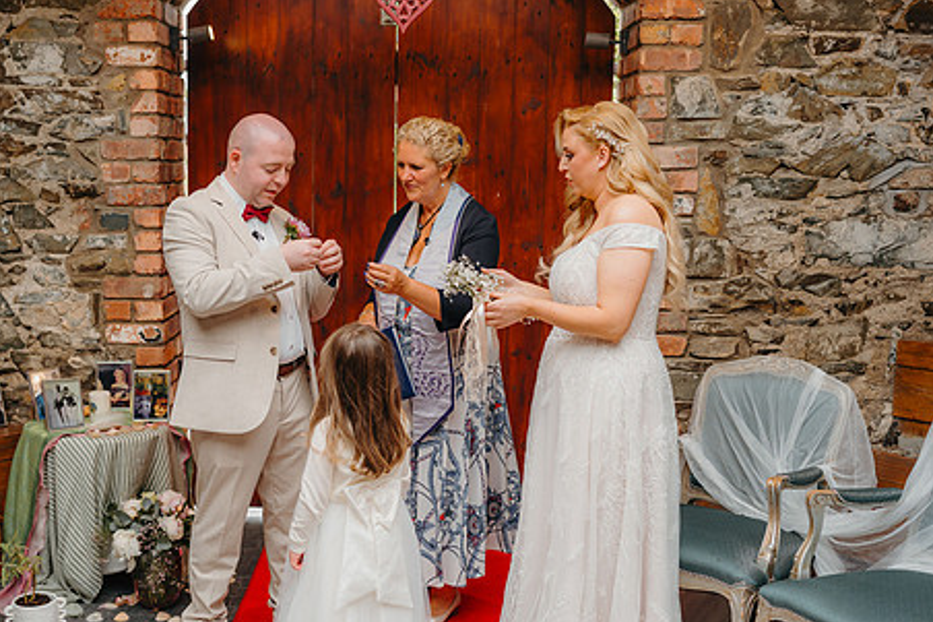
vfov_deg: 29.2
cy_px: 346
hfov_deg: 42.5
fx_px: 1192
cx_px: 355
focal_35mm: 46
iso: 100
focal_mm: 35
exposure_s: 1/200
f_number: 2.2
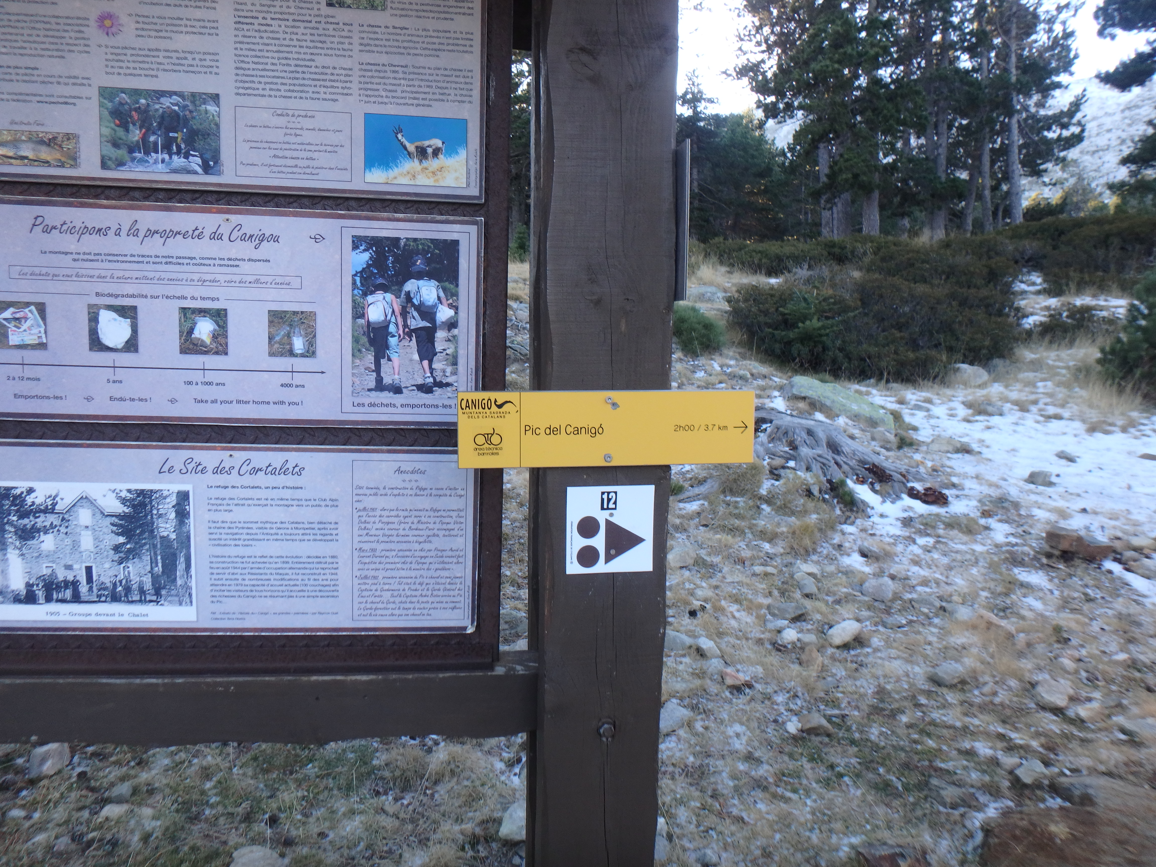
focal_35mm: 21
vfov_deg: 63.4
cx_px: 578
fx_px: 701
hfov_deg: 79.0
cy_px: 434
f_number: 3.5
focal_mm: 3.7
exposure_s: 1/80
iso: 125
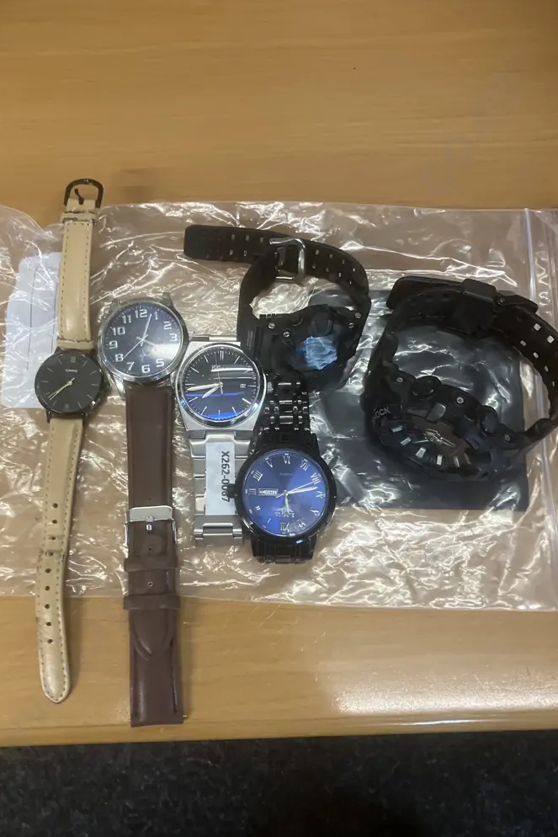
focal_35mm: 30
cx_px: 257
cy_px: 418
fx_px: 697
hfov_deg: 43.6
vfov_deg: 61.9
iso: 200
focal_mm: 3.99
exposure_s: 1/50
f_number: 1.8
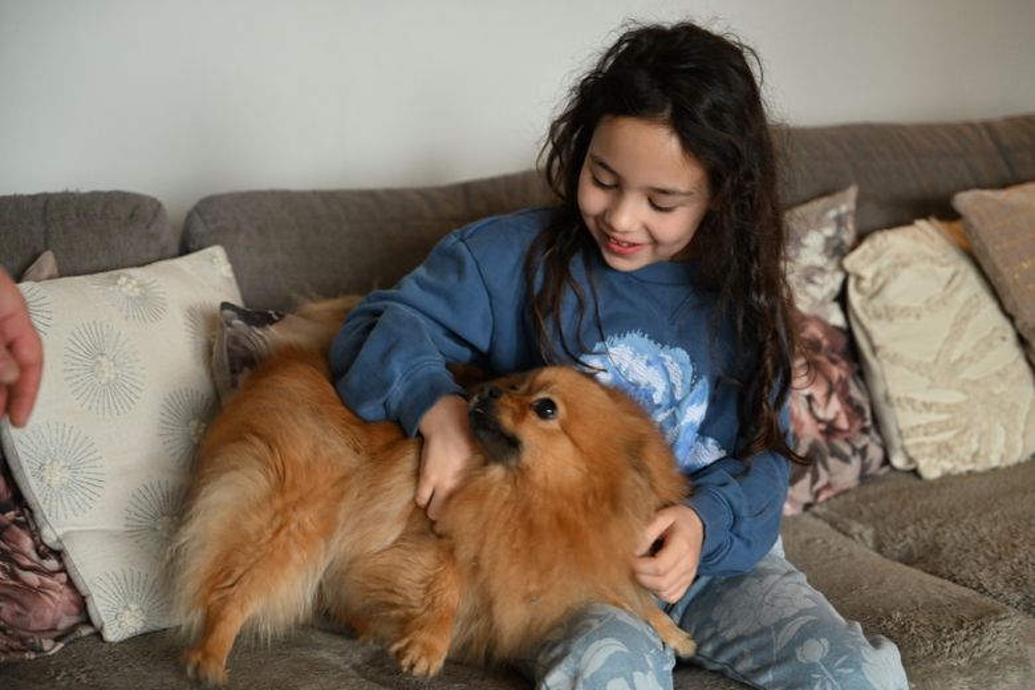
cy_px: 345
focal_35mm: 55
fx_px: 1581
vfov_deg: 24.6
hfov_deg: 36.2
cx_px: 518
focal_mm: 55
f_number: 2.8
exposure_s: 1/250
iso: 3200
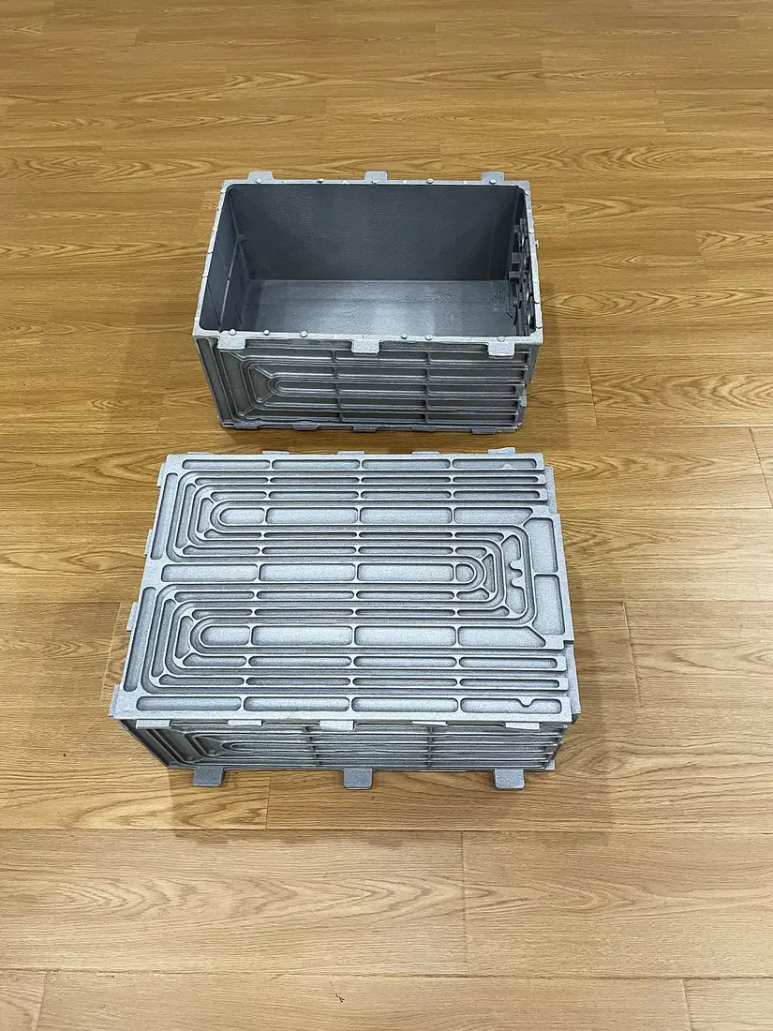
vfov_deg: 67.3
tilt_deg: -59.6
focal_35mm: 26
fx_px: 774
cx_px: 386
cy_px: 516
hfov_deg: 53.1
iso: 200
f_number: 1.6
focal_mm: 4.2
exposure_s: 1/50
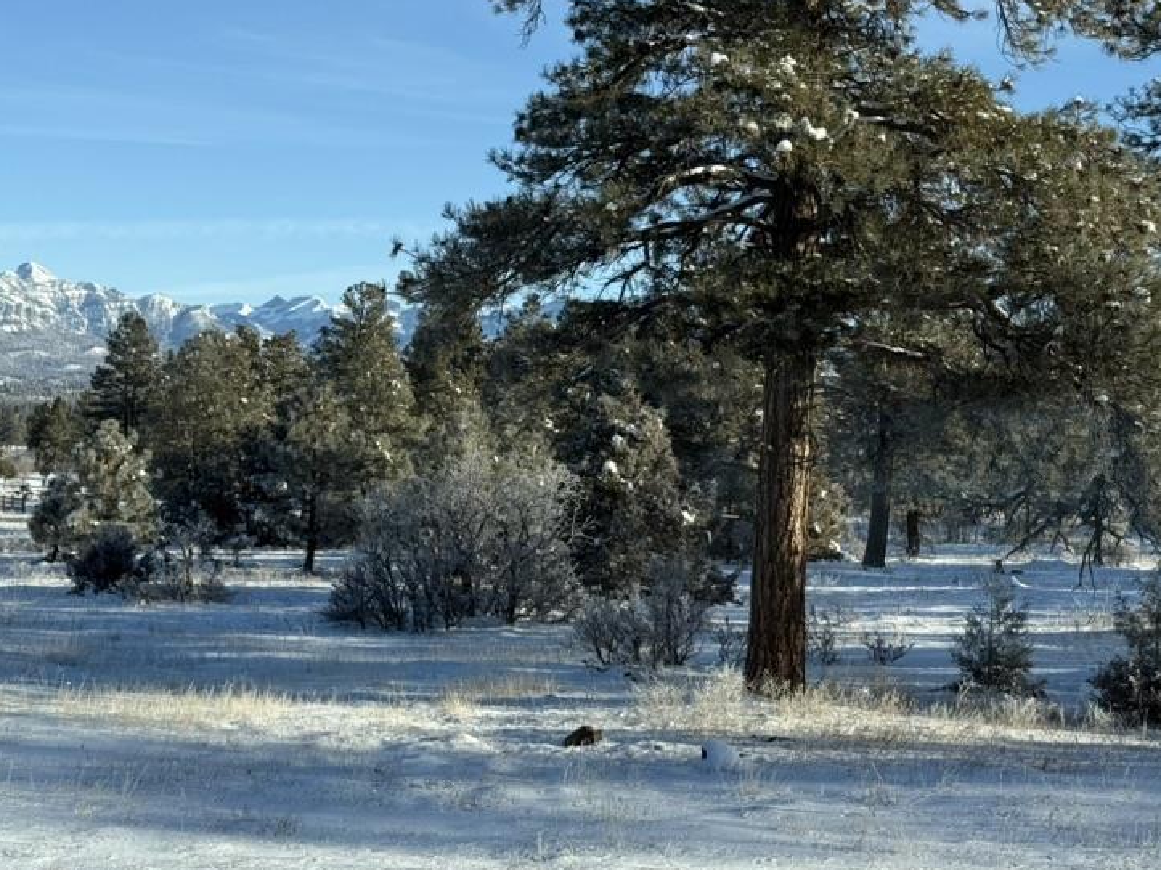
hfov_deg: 28.5
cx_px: 482
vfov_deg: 21.6
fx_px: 2280
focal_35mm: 68
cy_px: 380
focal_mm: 6.76
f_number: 1.78
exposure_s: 1/2667
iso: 80
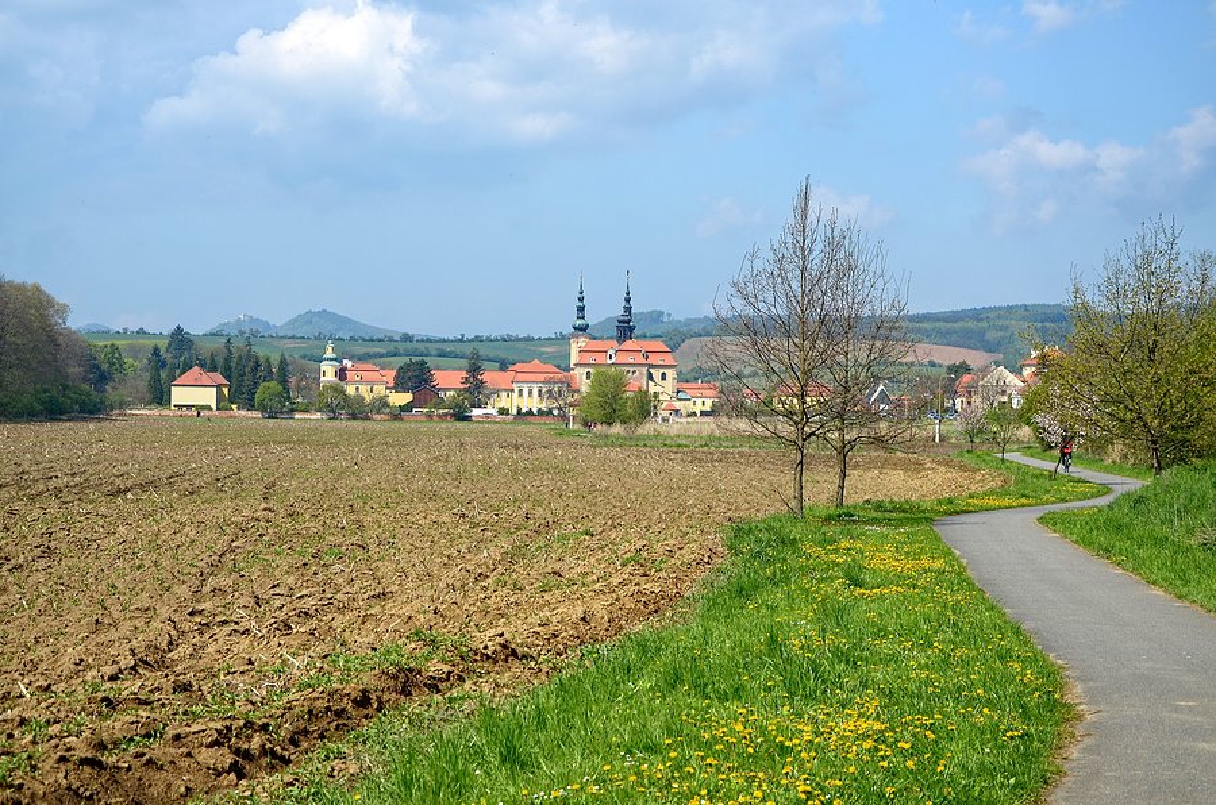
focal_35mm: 63
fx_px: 2123
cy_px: 402
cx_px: 608
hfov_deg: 32.0
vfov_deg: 21.5
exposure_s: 1/160
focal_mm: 42
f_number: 6.3
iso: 100
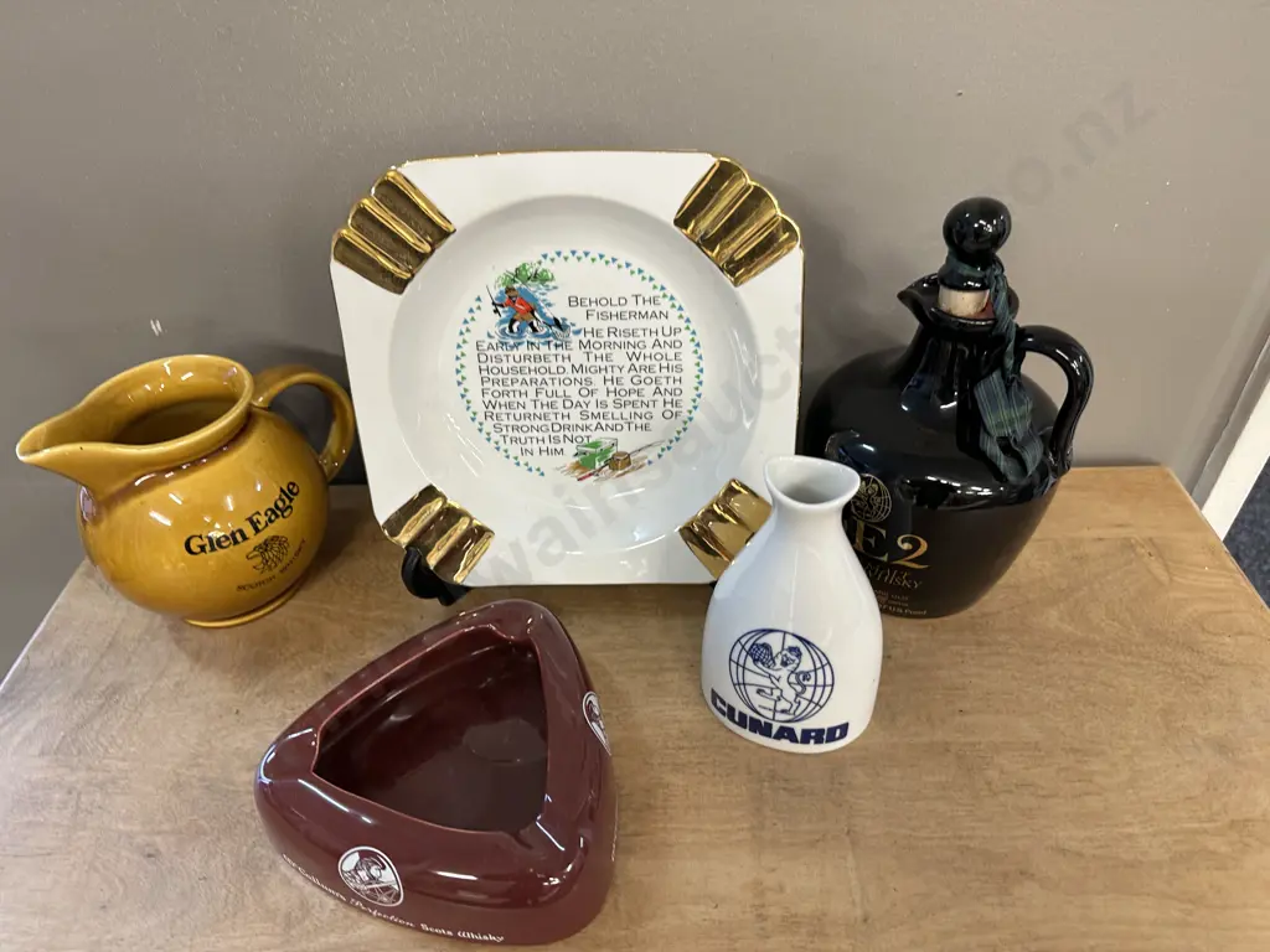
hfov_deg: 71.6
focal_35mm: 24
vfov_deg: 56.8
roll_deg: +0.4
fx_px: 881
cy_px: 476
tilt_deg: -41.8
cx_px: 635
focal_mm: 6.86
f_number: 1.78
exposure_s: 1/50
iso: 160
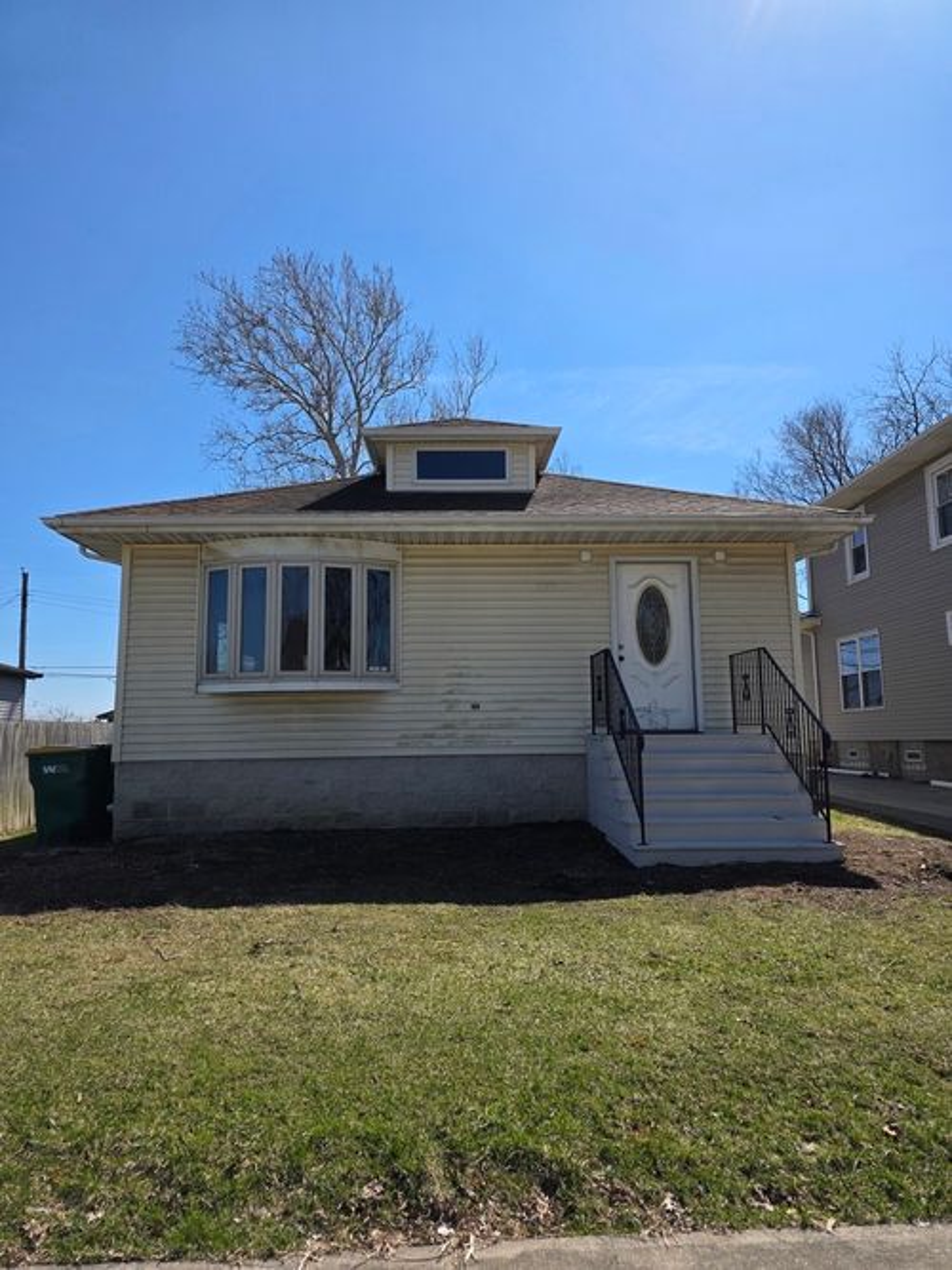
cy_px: 635
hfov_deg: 58.9
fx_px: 844
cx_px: 476
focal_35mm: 23
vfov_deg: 73.9
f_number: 1.7
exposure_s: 1/7333
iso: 80
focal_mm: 6.3
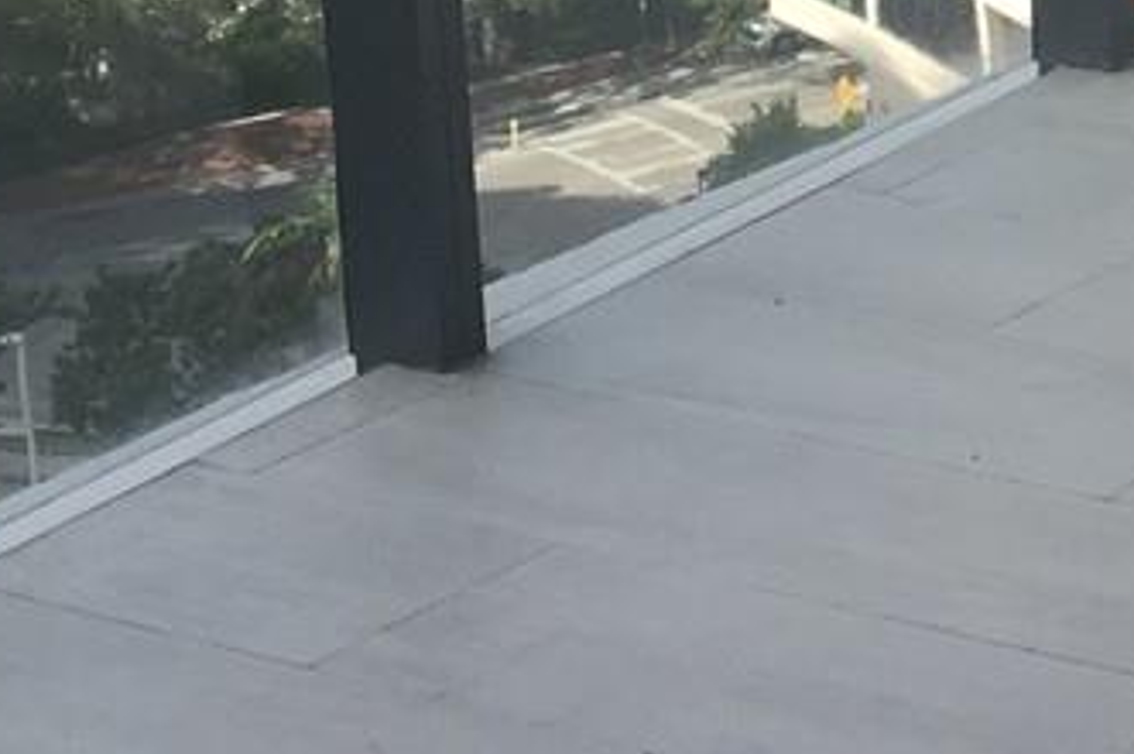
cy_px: -476
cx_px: 2199
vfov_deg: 9.1
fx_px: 4594
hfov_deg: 12.5
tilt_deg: -11.5
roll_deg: +0.0
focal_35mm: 146
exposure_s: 1/699
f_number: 2.2
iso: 25
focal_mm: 4.15
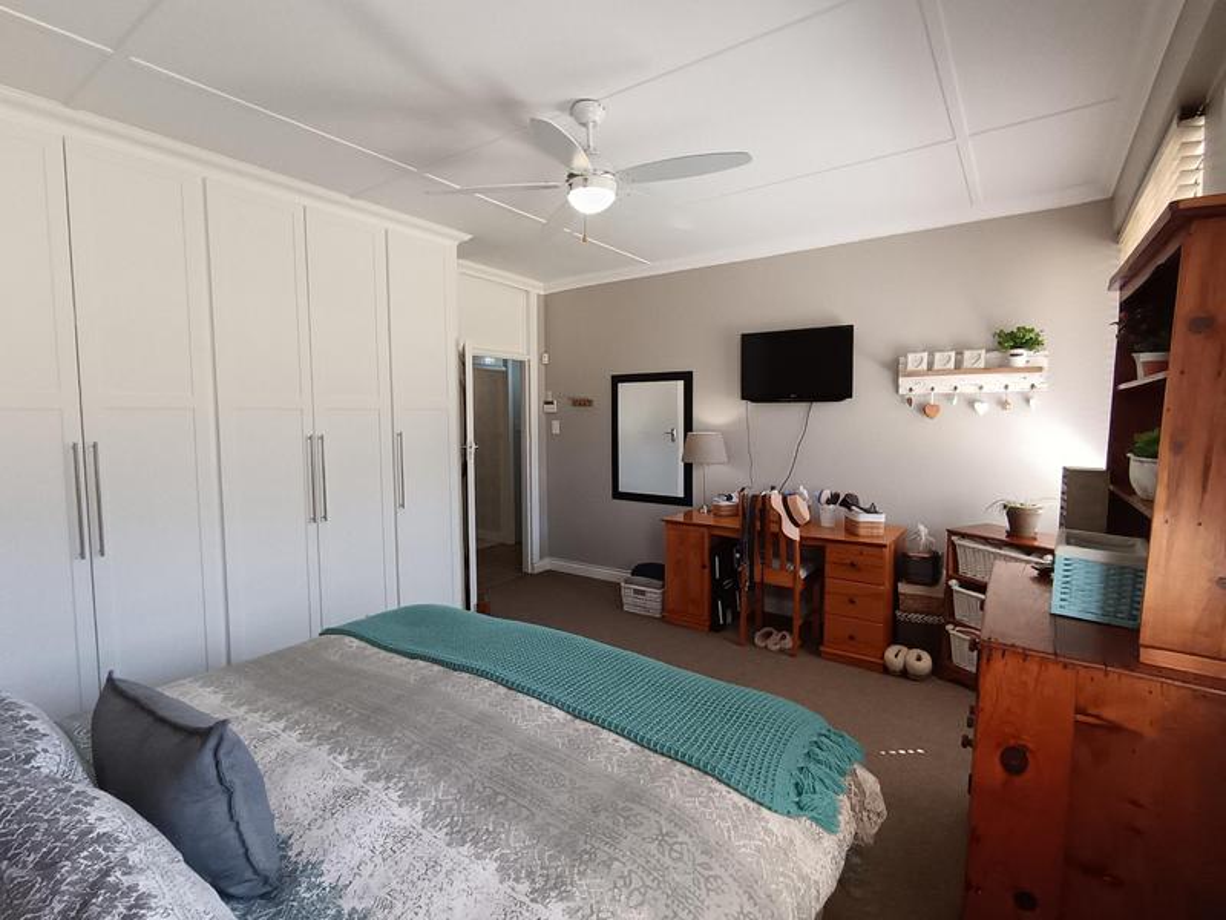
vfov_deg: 74.7
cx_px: 613
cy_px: 460
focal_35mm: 17
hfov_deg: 91.0
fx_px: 602
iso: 487
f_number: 2.2
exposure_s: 1/100
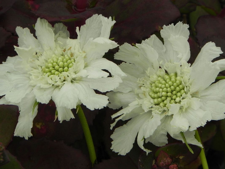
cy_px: 84
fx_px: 2450
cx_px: 112
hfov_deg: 5.3
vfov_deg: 3.9
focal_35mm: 377
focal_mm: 67.2
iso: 160
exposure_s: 1/400
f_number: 8
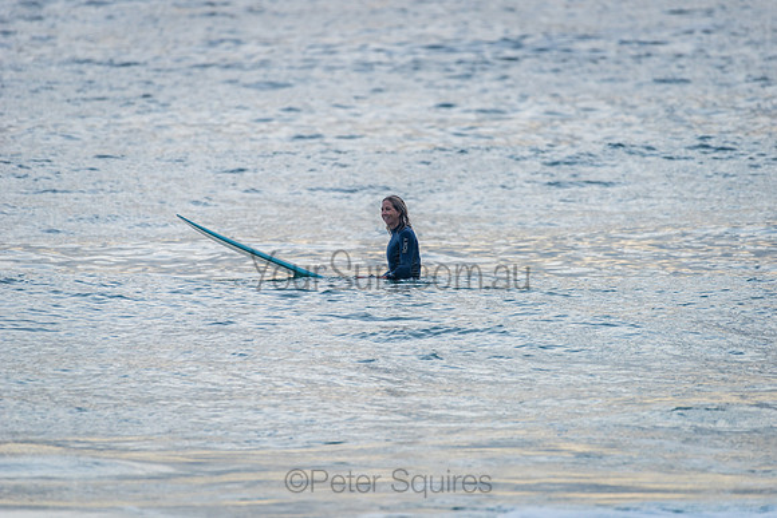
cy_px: 259
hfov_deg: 4.1
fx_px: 10794
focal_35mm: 500
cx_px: 388
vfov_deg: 2.8
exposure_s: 1/800
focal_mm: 500
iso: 125
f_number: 5.6
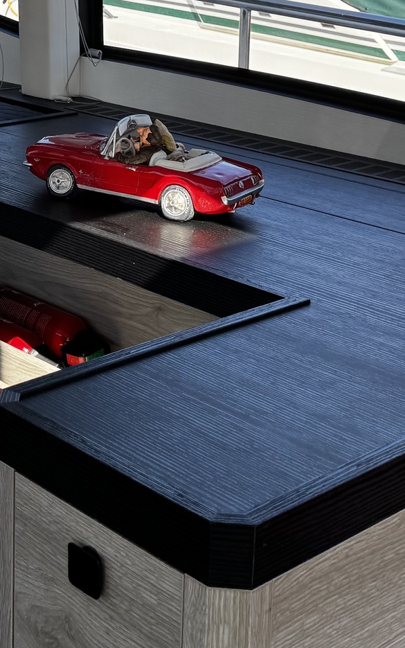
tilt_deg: -8.7
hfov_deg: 18.6
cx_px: -11
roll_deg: +1.0
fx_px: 1200
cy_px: 89
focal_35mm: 68
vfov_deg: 29.2
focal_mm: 6.76
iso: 80
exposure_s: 1/925
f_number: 1.78
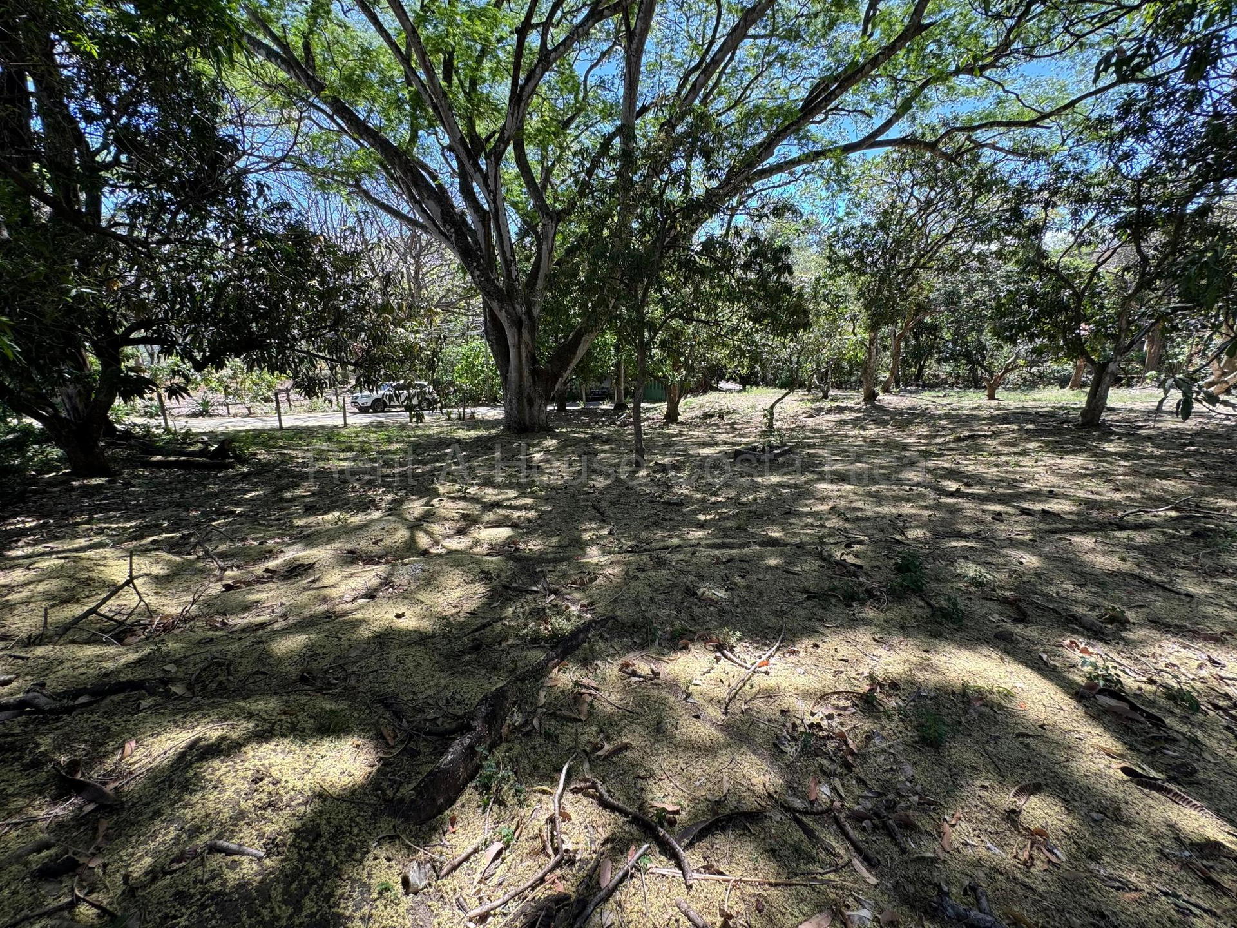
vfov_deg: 85.7
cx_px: 618
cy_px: 464
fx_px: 500
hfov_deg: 102.1
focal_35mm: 14
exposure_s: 1/154
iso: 40
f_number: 2.2
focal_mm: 2.22
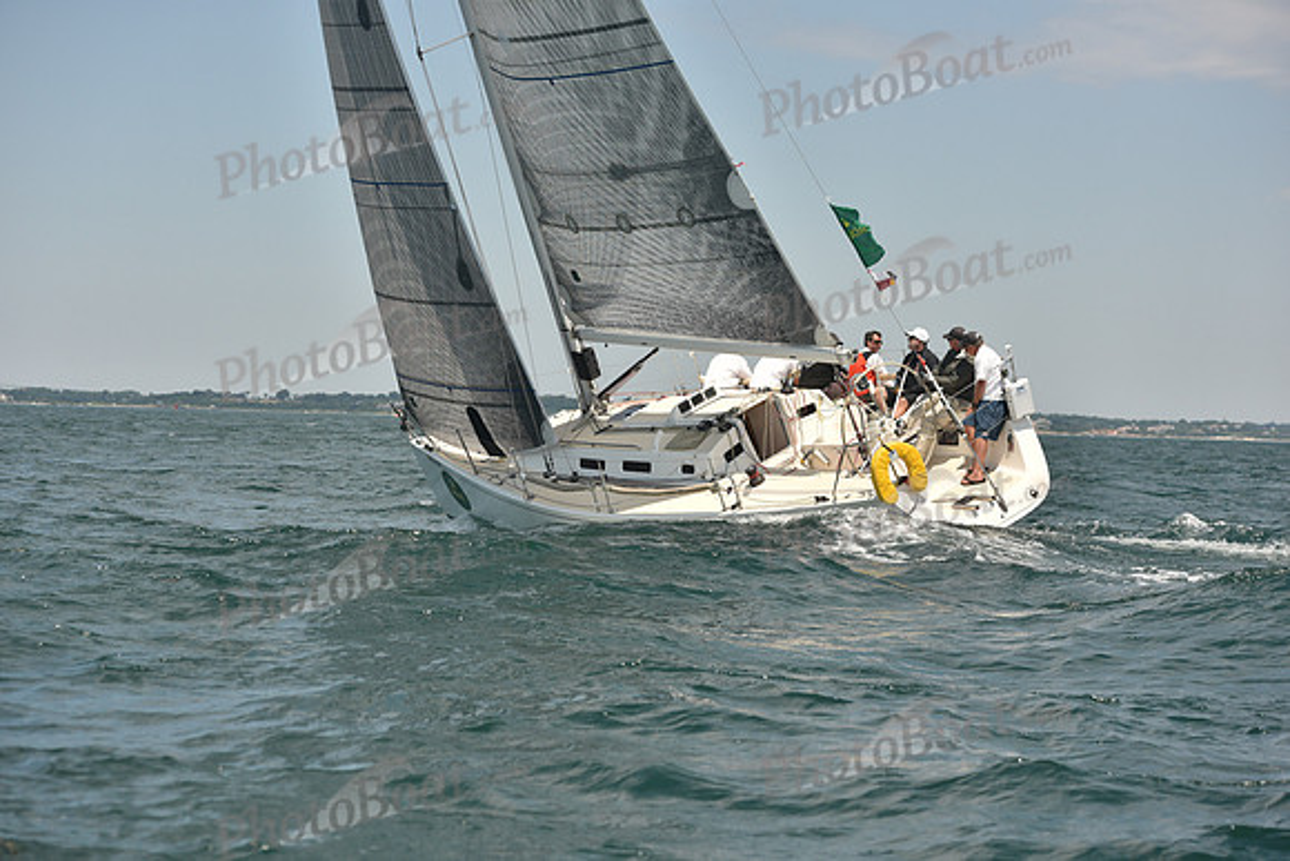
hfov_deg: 22.1
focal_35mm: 92
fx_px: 3297
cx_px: 645
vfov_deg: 14.9
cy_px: 430
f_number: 5.6
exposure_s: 1/1250
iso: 320
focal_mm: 92
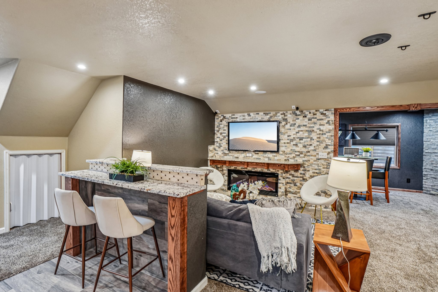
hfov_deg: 95.0
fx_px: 201
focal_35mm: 16
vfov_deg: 72.0
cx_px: 219
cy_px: 146
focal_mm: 11
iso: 400
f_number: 8
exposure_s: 1/5
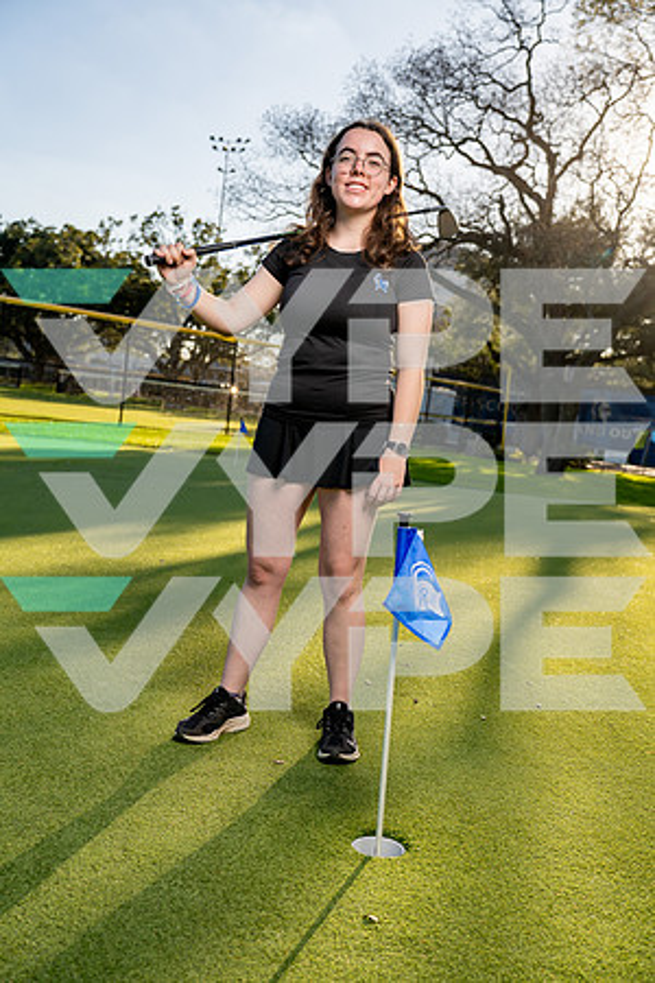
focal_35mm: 37
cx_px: 328
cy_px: 492
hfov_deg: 35.9
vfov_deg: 51.9
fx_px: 1010
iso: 100
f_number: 4
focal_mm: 37
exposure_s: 1/800
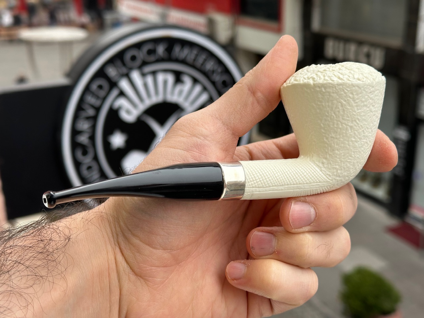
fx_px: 588
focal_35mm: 48
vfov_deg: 30.3
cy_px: 159
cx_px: 212
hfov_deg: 39.7
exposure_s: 1/177
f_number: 1.78
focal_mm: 6.86
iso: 64
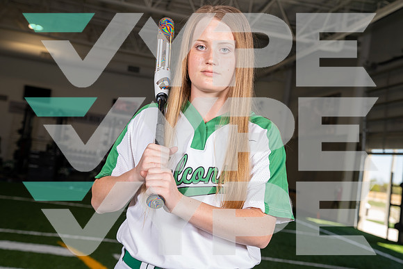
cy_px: 134
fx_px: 560
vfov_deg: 27.0
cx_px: 202
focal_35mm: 50
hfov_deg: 39.6
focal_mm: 50
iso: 200
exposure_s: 1/200
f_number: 5.6
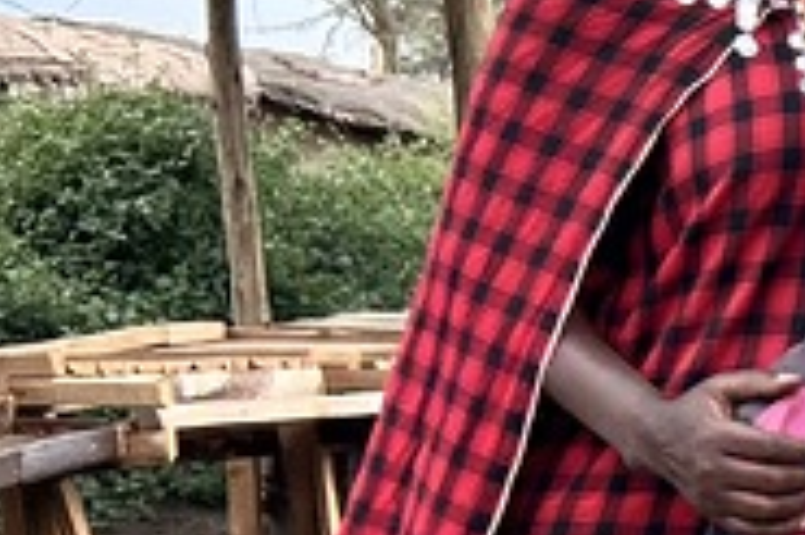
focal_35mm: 150
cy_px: 687
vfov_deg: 9.0
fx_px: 3351
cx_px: 1976
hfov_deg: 11.3
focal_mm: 5.7
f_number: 1.5
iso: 80
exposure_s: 1/121
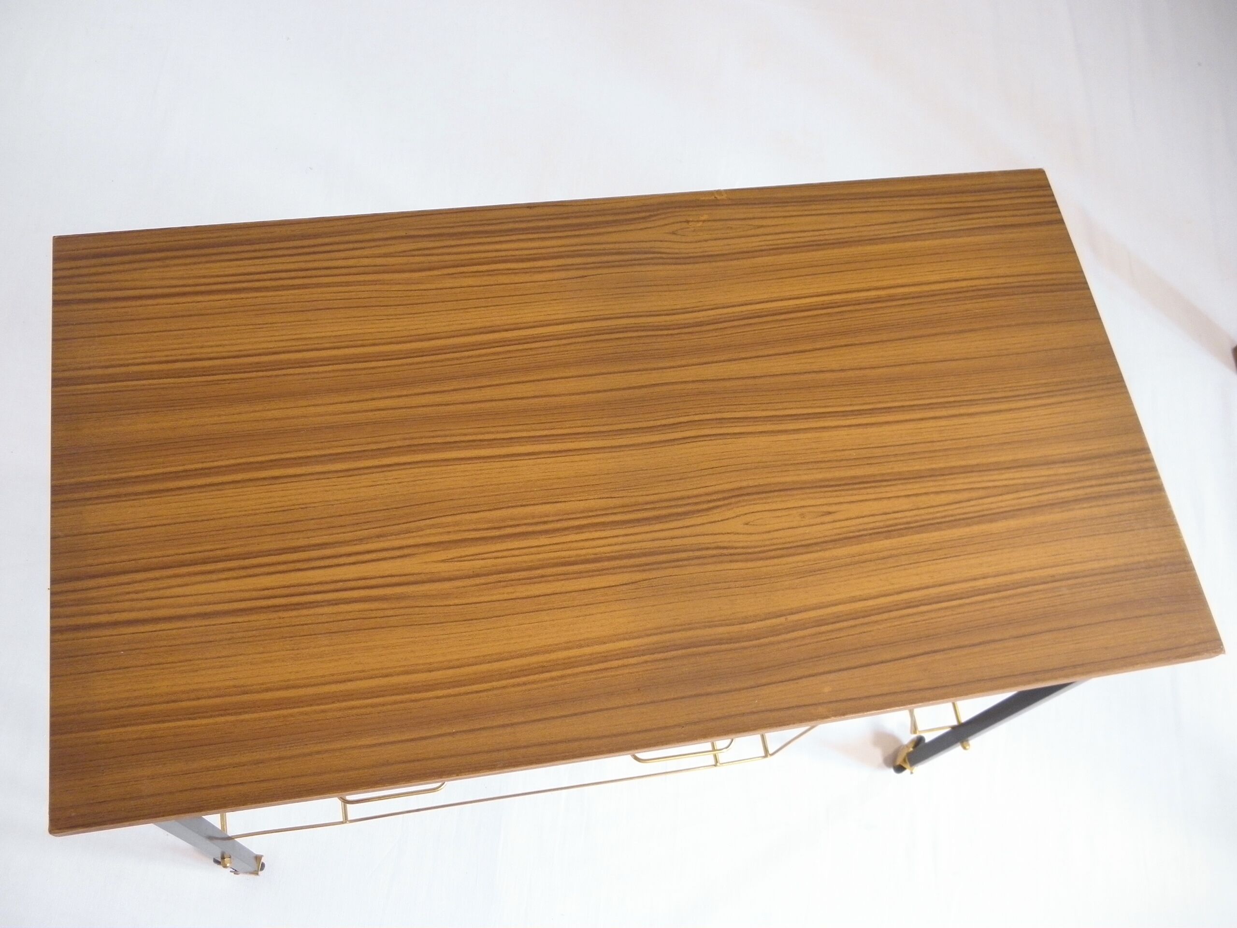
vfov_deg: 42.9
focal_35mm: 33
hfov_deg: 55.4
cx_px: 618
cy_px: 464
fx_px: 1179
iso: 200
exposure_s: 1/20
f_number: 3.6
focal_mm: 5.9
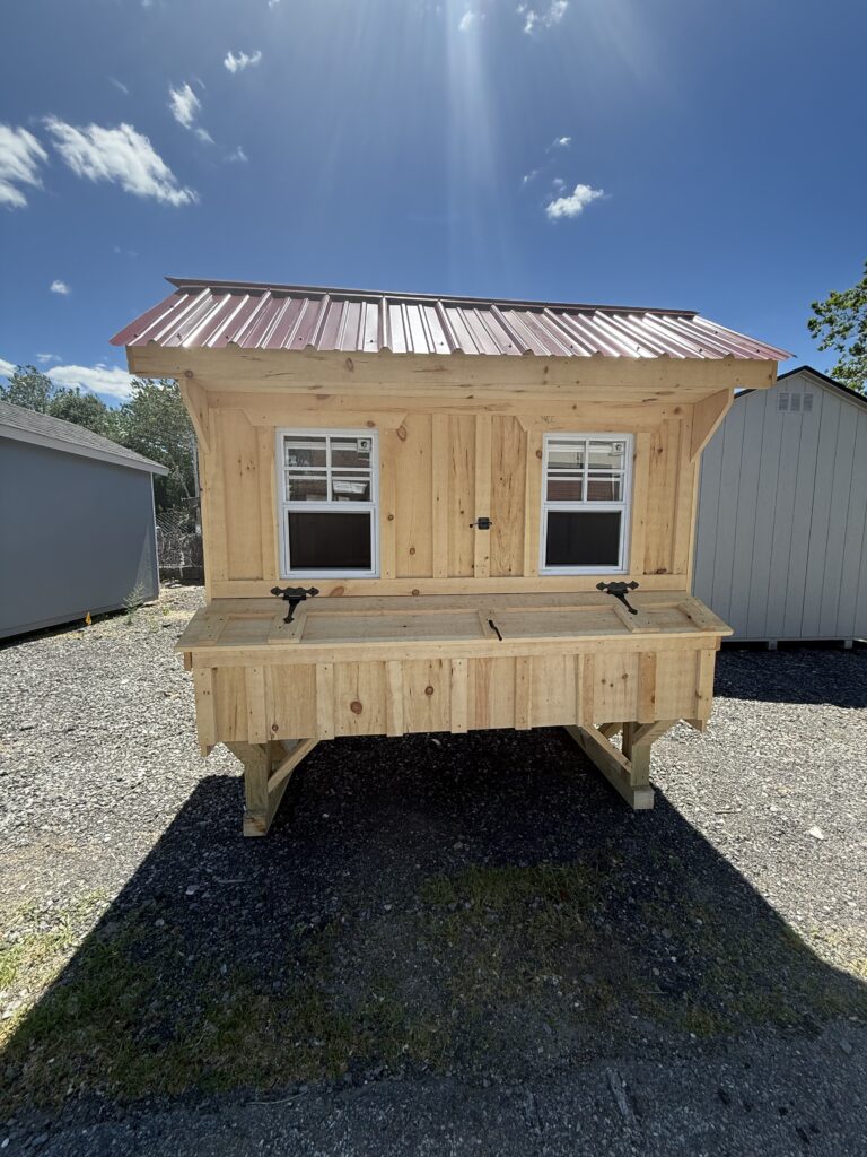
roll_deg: -0.1
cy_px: 578
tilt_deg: -8.2
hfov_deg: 85.7
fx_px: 468
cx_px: 434
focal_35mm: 14
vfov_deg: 102.1
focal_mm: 2.22
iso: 64
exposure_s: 1/1399
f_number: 2.2
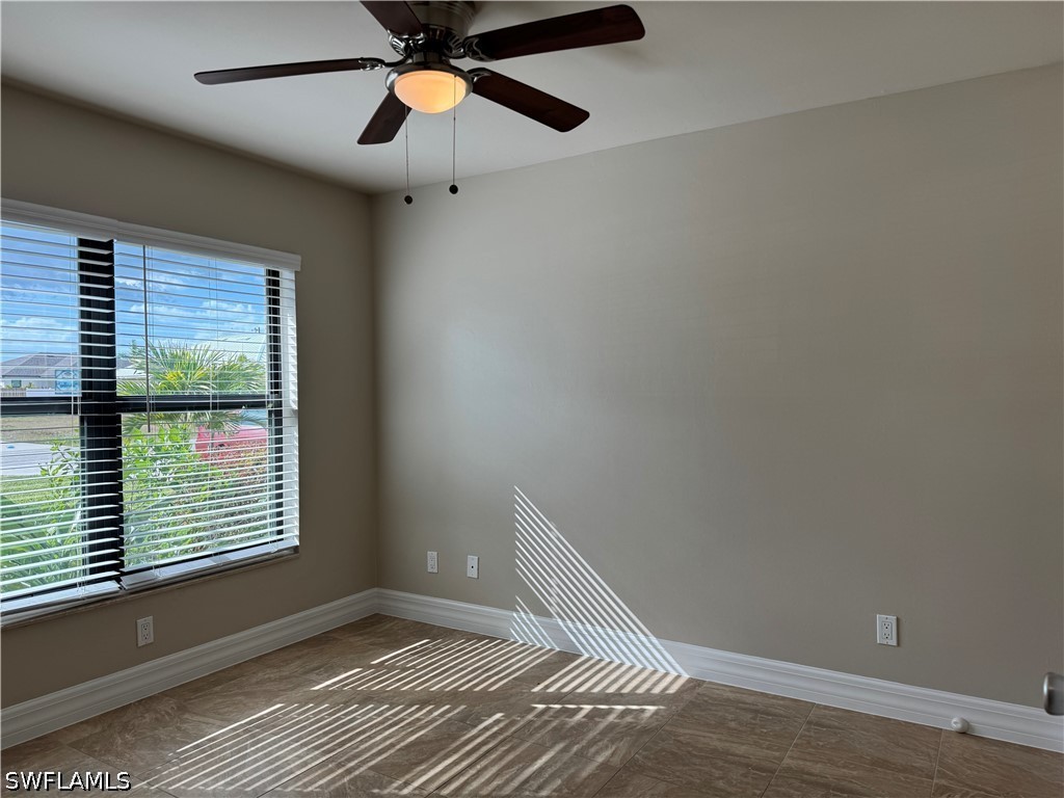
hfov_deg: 71.6
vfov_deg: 56.8
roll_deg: +0.3
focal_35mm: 24
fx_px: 738
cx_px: 532
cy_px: 399
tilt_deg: -1.8
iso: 80
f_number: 1.78
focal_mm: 6.76
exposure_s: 1/582
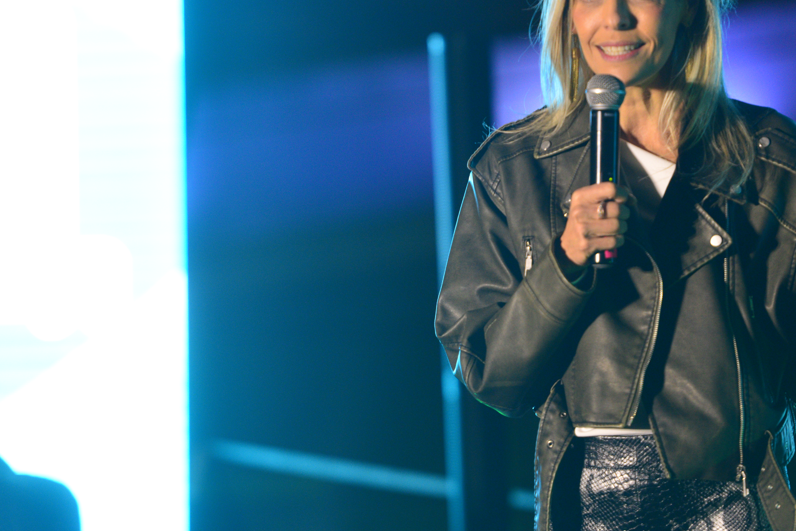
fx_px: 5861
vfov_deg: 5.2
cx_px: 469
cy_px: 218
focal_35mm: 265
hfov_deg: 7.8
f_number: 2.8
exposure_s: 1/320
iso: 1600
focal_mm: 175
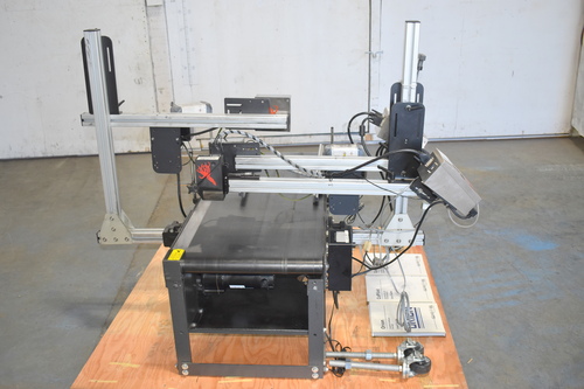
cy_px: 194
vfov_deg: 39.9
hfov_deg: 57.2
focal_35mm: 33
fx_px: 535
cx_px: 292
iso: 800
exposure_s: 1/200
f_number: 3.8
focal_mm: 22
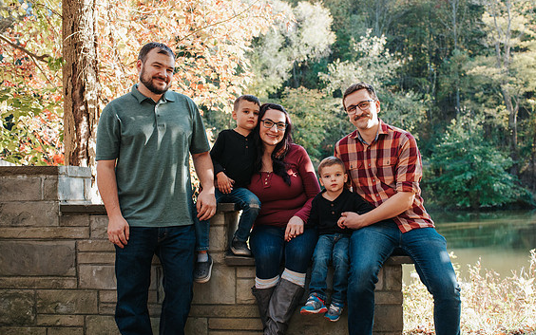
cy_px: 174
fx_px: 585
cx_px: 299
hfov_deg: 49.2
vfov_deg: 32.0
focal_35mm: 40
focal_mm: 35
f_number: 3.5
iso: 800
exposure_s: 1/640
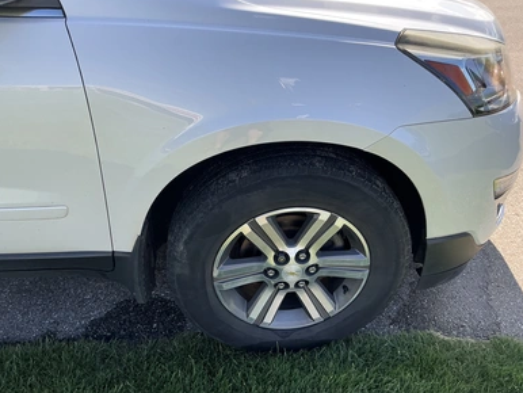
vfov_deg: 48.3
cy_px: 199
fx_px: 438
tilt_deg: -32.8
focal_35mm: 29
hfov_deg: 61.6
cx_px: 268
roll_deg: +4.2
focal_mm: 3
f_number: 1.8
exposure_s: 1/465
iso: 25
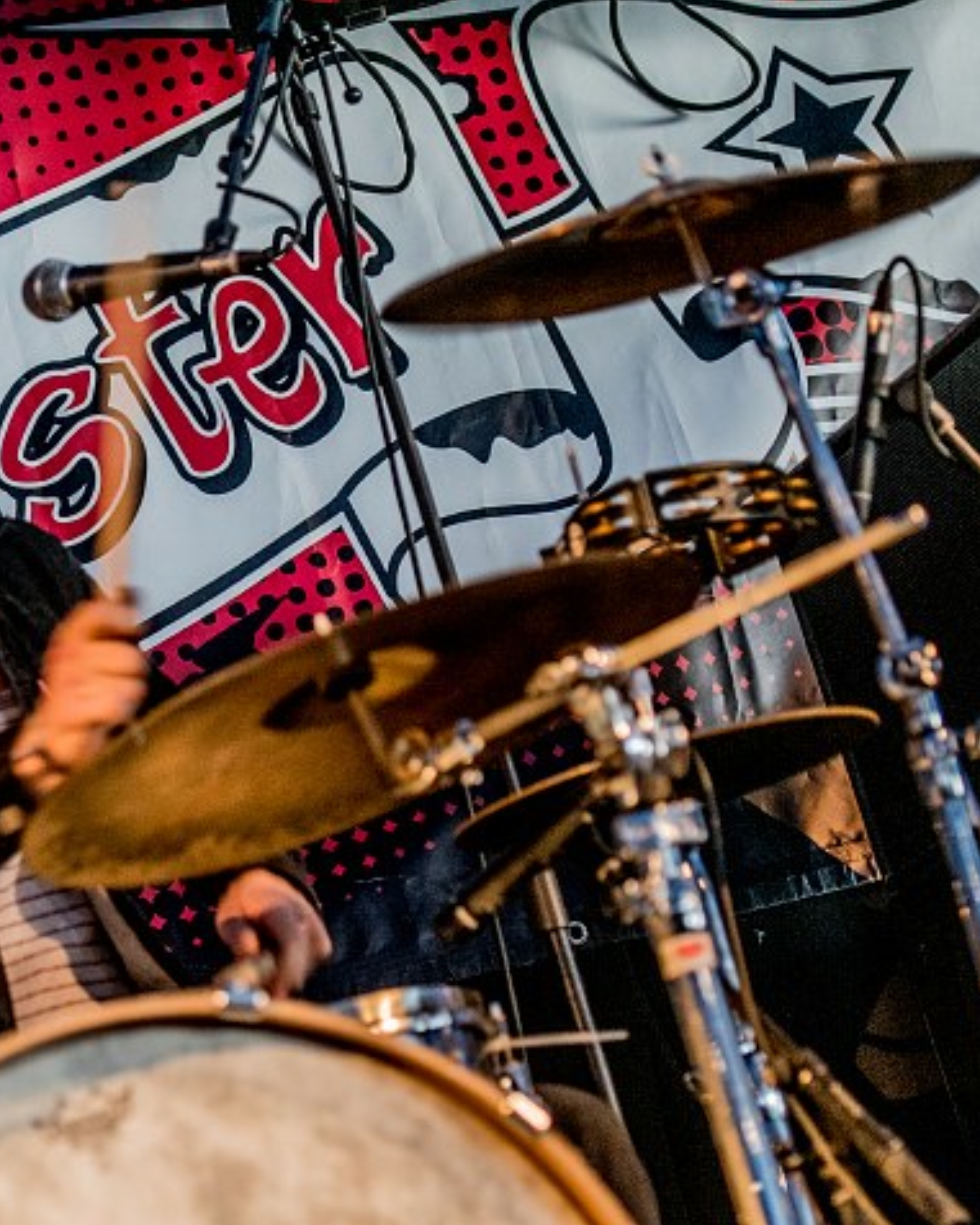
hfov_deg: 8.4
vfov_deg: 10.5
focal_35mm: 183
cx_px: 75
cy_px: 610
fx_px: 6633
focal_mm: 86
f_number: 2.8
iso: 800
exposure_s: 1/100
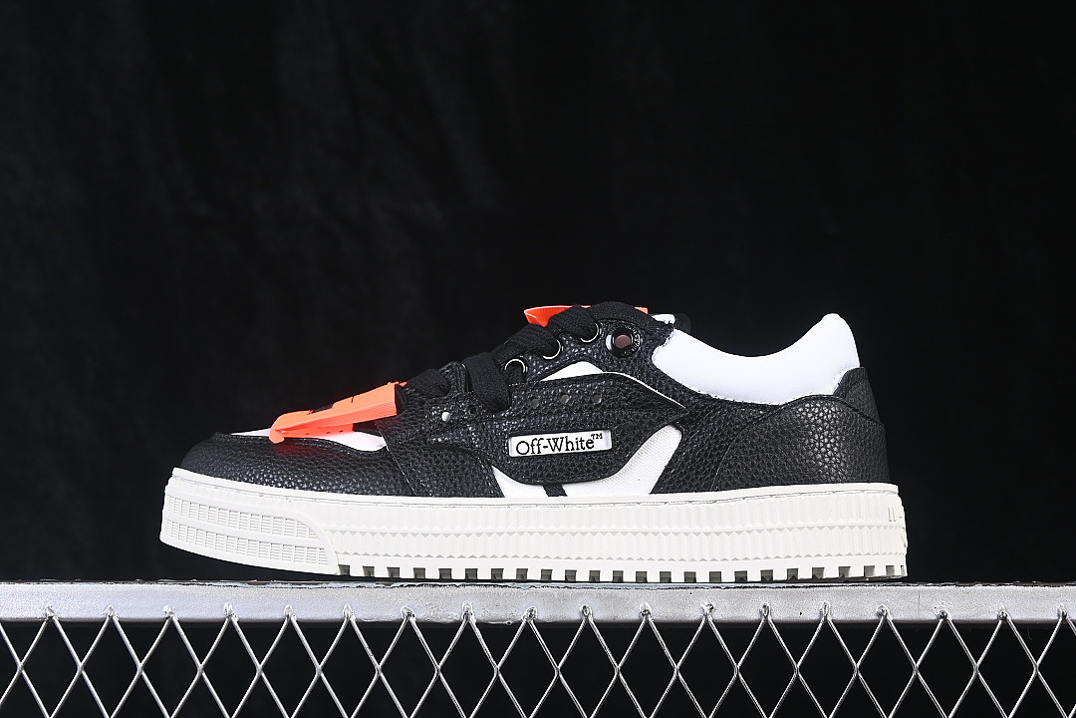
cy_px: 359
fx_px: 2241
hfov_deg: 27.0
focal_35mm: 75
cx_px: 538
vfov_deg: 18.2
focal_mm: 50
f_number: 6.3
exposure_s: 1/60
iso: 160
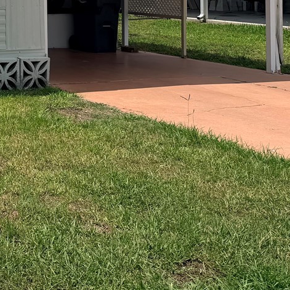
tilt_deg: +0.5
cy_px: -48
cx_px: -152
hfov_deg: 20.4
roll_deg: +0.3
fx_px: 682
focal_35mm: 72
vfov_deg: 22.3
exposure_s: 1/10309
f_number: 1.78
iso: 80
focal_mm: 6.76
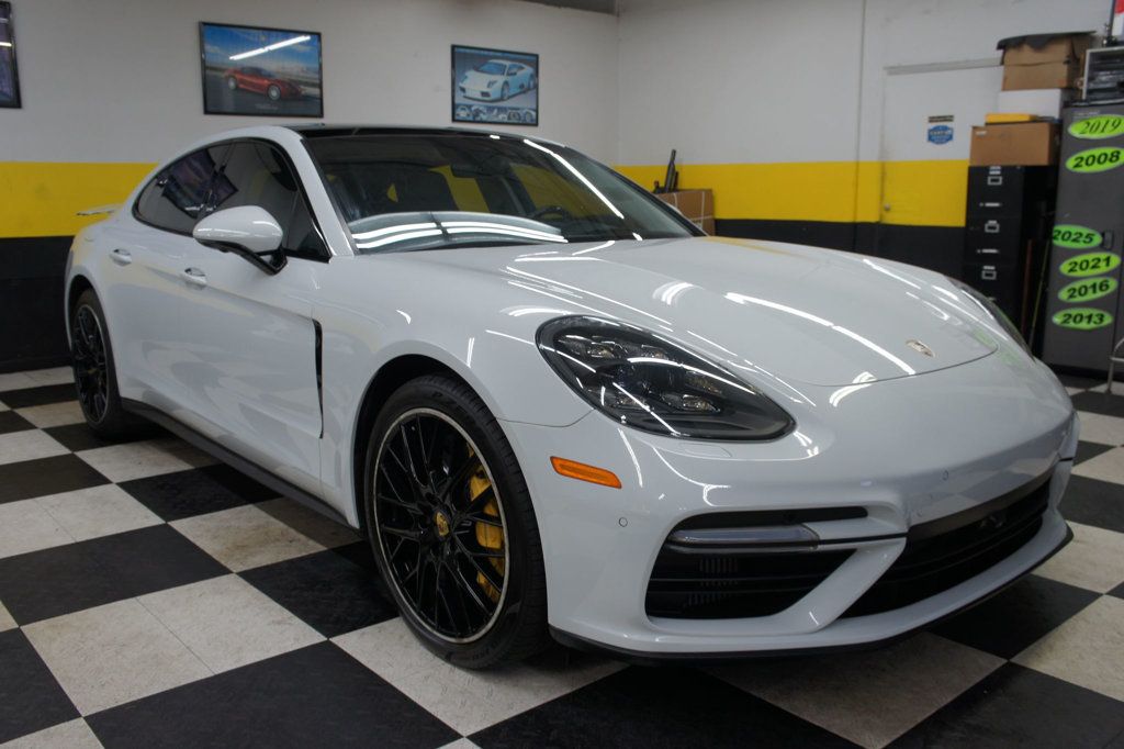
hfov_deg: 61.9
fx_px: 936
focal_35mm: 30
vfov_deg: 43.6
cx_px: 562
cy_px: 374
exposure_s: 1/40
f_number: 4.5
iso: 200
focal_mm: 20
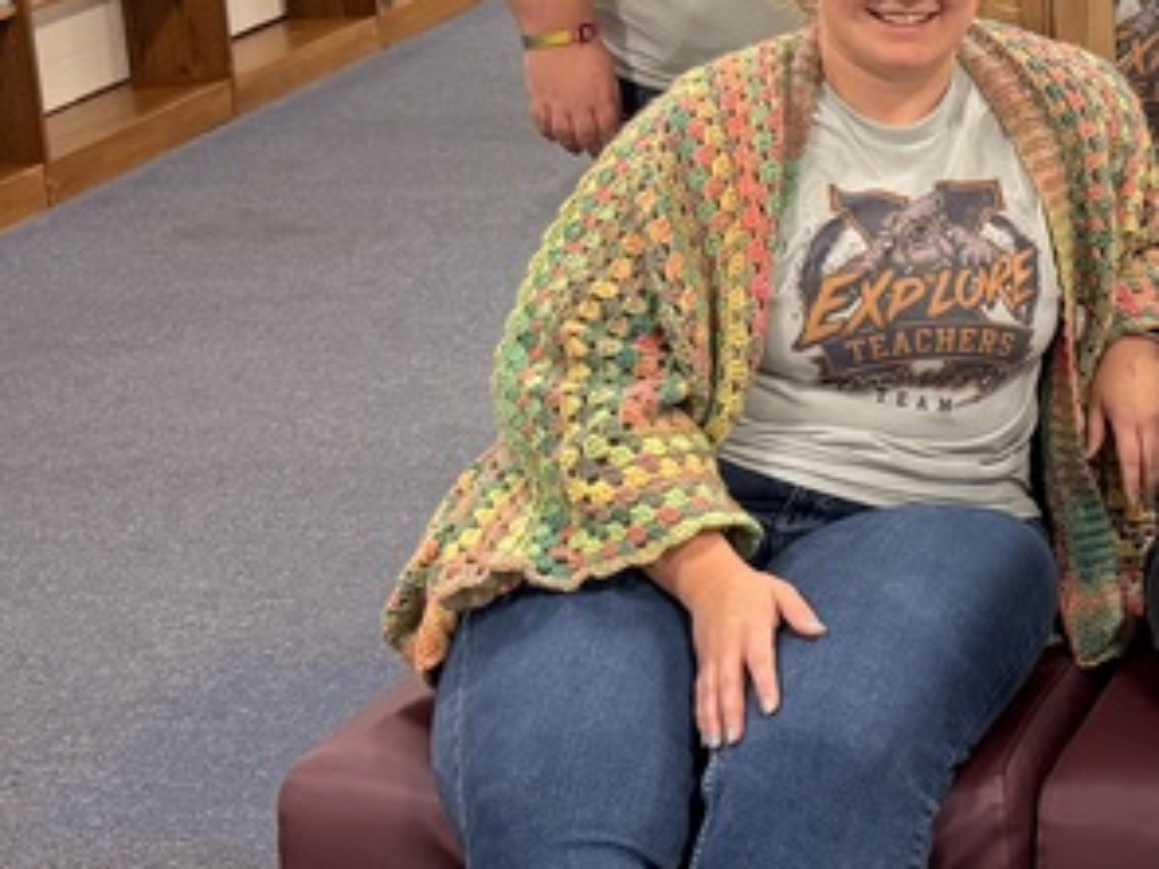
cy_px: 243
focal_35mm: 83
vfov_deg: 17.7
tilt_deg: -14.4
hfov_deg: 21.4
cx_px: 1496
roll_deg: +0.1
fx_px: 2779
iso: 200
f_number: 1.78
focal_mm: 6.76
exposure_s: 1/101
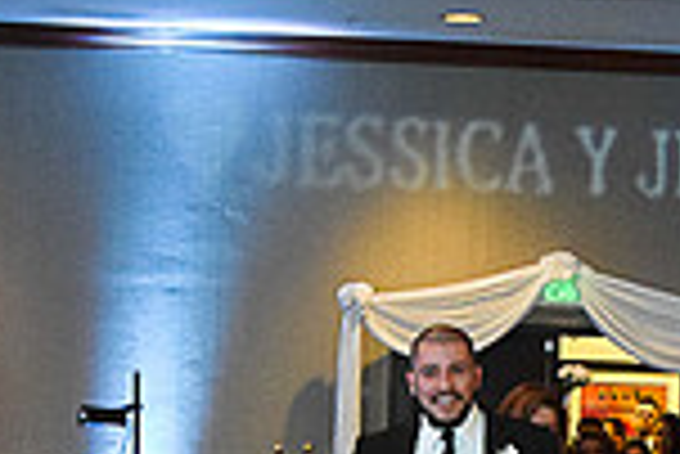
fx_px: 2401
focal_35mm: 127
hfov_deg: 16.0
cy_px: 519
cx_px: 518
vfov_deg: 10.7
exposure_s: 1/60
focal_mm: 22
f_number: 5
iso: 3200
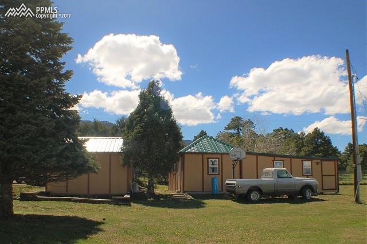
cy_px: 122
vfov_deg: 36.8
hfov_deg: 53.2
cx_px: 184
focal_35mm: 36
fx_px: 367
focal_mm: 24
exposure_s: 1/500
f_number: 9
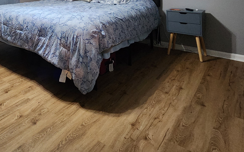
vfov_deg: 37.3
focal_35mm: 28
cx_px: 40
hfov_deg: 59.7
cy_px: -15
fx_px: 186
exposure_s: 1/30
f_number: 2.2
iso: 640
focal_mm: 2.2
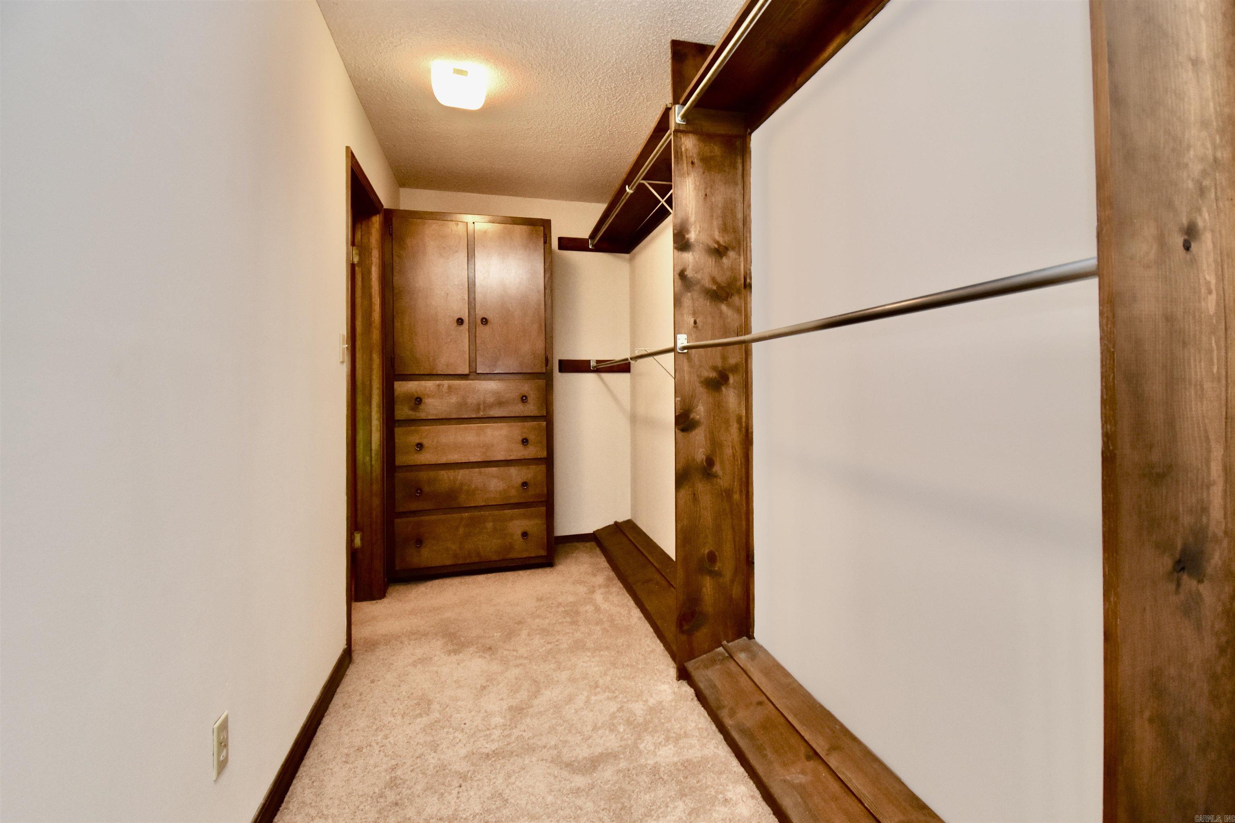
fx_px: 514
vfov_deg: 77.3
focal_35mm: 15
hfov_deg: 100.4
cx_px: 618
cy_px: 412
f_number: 4.5
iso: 1000
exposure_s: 1/60
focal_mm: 10
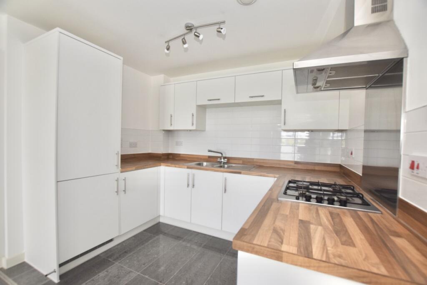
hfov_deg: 100.4
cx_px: 214
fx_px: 178
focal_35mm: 15
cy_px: 142
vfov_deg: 77.4
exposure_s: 1/125
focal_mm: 10
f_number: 5.6
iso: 800
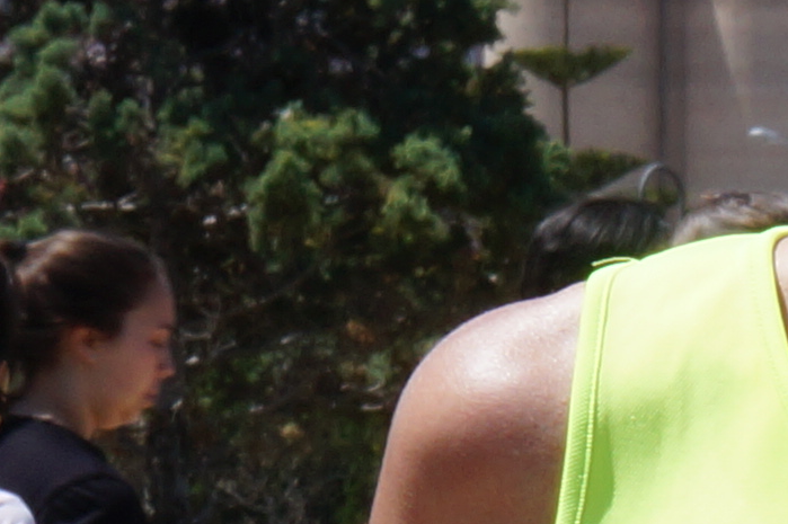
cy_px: 1360
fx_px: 10761
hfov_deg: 4.1
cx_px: 2155
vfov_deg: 2.8
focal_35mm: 492
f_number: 16
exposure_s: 1/125
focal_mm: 42
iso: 125
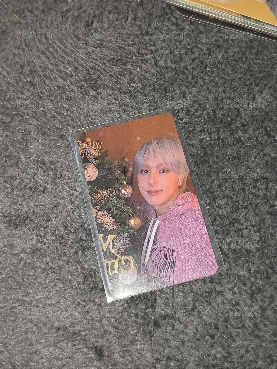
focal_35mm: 47
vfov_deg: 40.4
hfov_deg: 30.9
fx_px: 501
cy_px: 184
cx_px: 138
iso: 320
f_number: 1.8
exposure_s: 1/60
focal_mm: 5.59
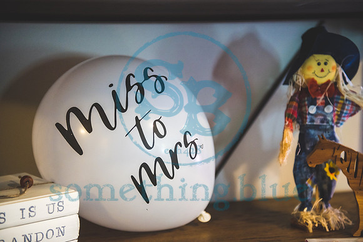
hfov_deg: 33.4
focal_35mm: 60
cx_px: 182
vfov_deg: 22.6
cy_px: 121
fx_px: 605
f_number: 2.8
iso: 1000
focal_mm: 60
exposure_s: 1/125
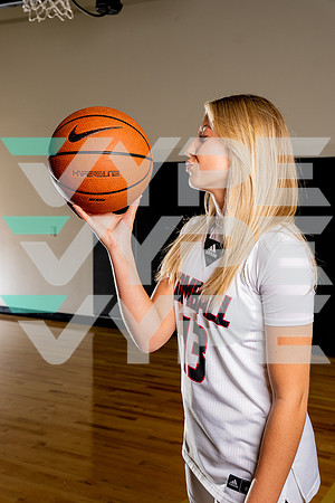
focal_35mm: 44
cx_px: 168
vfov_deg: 44.1
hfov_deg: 30.3
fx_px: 620
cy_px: 252
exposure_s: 1/200
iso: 640
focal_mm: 44.4
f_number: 7.1
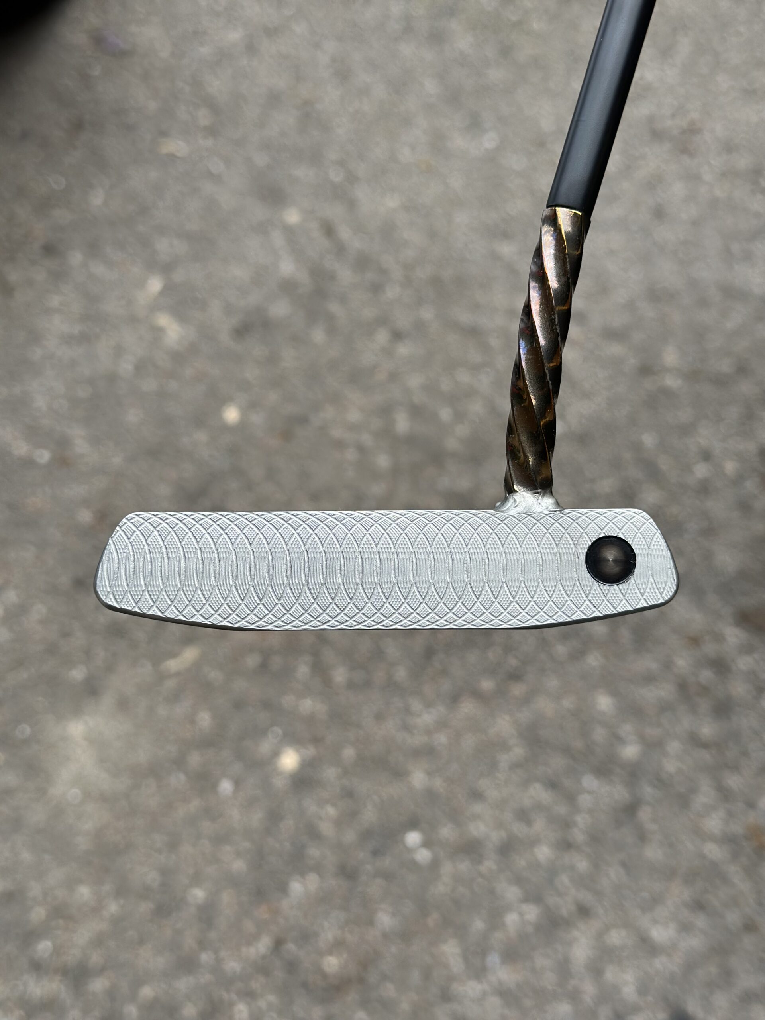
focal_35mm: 48
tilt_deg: -63.4
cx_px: 382
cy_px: 510
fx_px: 1414
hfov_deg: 30.3
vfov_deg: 39.7
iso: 80
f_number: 1.78
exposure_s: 1/1133
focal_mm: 6.86
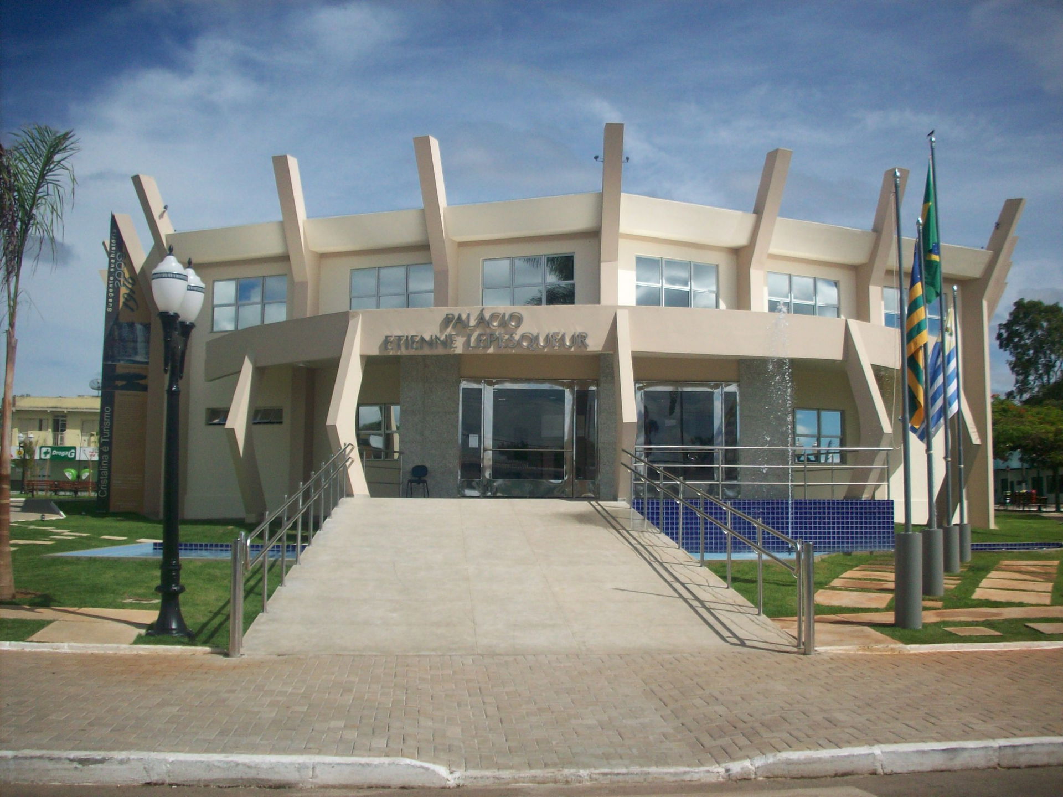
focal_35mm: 37
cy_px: 398
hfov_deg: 50.1
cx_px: 532
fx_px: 1136
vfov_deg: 38.7
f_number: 5.6
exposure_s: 1/725
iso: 80
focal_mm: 6.2
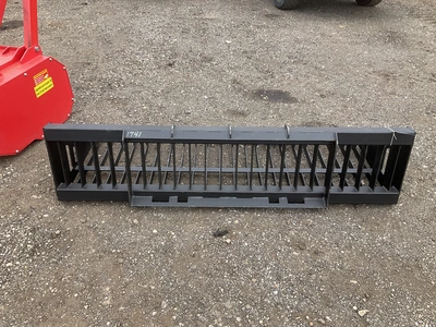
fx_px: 365
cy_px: 164
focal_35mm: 29
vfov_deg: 48.2
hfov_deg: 61.7
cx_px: 218
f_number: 1.8
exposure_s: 1/435
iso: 25
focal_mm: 3
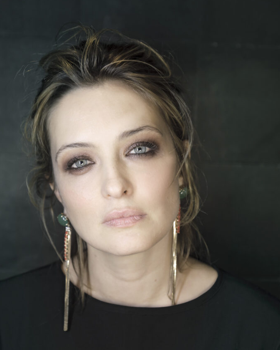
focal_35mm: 81
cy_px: 204
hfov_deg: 19.0
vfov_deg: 23.5
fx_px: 839
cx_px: 141
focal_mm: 47
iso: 1600
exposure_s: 1/60
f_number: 3.2
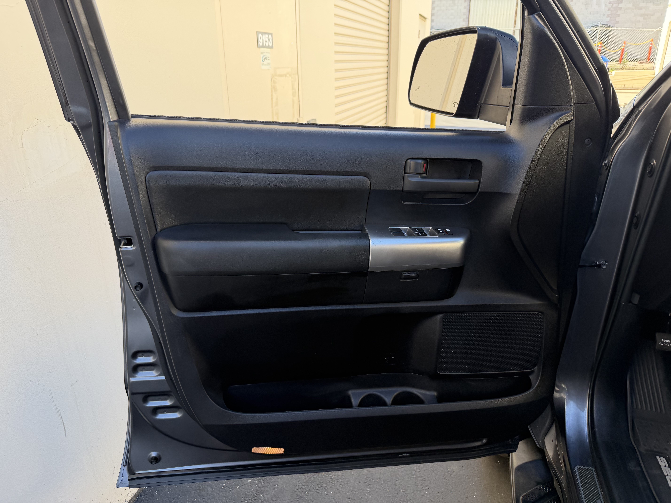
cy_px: 252
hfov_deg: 71.6
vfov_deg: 56.8
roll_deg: +1.5
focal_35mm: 24
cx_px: 336
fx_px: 465
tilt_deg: -21.2
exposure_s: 1/370
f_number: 1.78
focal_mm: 6.76
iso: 100
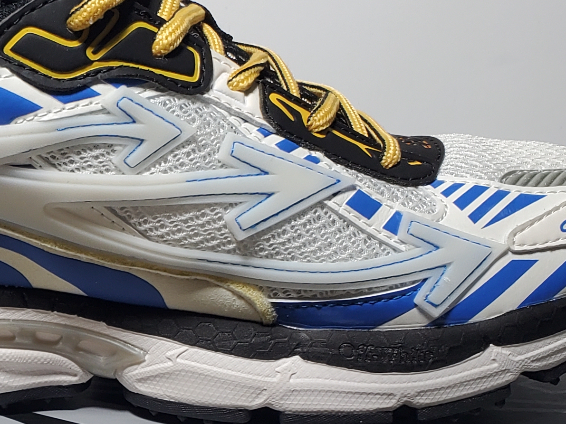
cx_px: 97
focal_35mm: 88
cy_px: 488
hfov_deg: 21.9
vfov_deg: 16.2
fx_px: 1439
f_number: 2.4
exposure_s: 1/197
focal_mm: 4.3
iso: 50
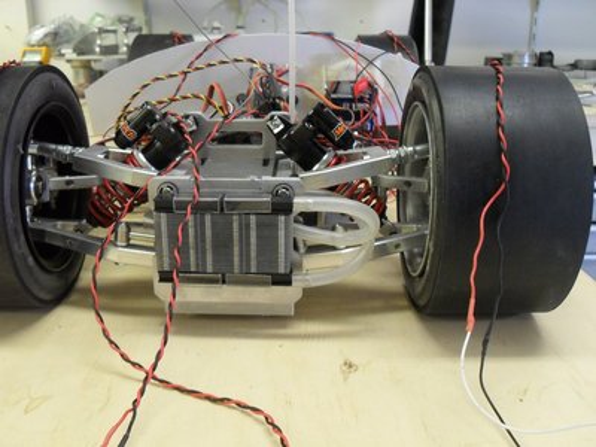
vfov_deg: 40.7
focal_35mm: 35
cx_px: 298
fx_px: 603
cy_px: 224
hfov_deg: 52.6
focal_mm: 6.2
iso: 200
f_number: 2.8
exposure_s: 1/30
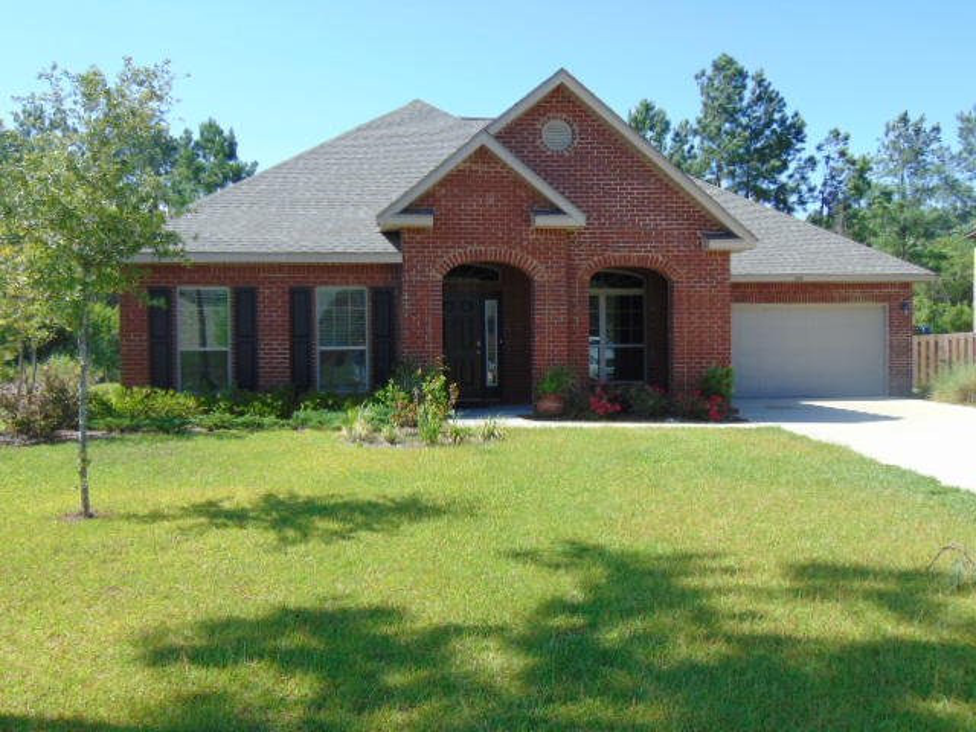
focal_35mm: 33
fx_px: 930
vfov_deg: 42.9
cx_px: 488
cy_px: 366
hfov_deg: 55.4
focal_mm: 5.8
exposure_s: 1/640
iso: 80
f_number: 3.2
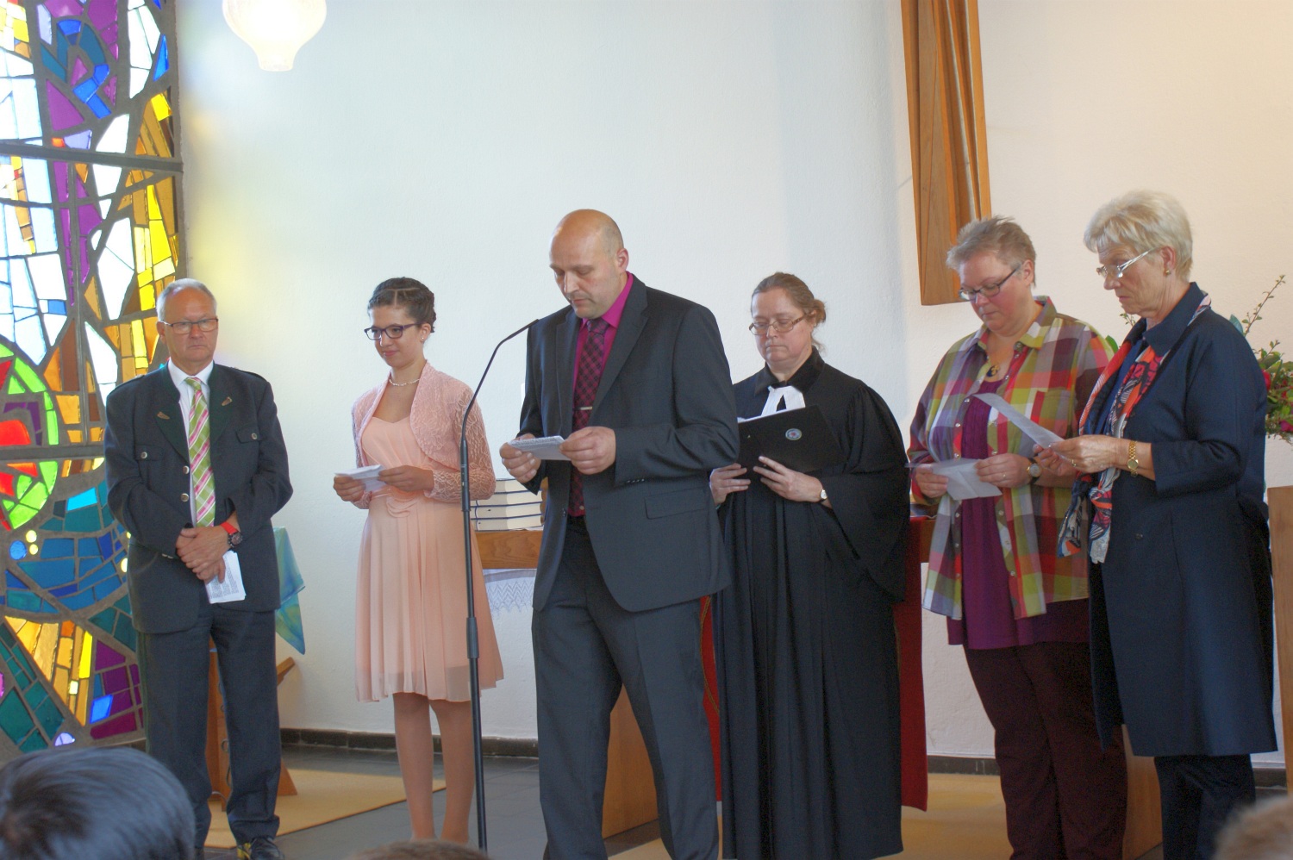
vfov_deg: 25.7
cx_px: 646
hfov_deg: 37.9
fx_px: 1884
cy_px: 430
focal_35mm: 52
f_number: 5.6
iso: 400
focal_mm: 35
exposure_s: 1/13
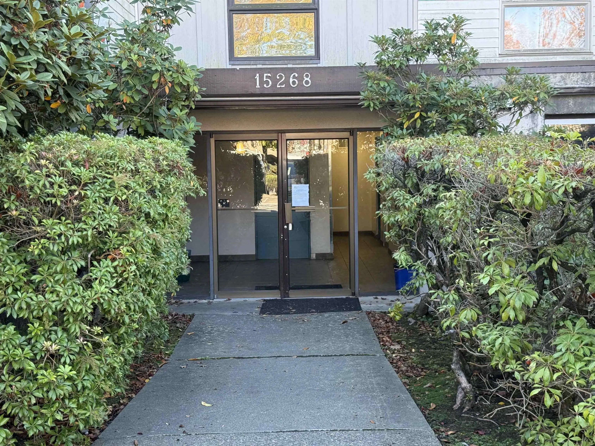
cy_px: 223
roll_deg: +0.7
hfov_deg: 39.7
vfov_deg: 30.3
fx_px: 825
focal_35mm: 48
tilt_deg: -4.2
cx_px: 298
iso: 100
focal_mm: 6.76
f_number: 1.78
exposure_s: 1/194
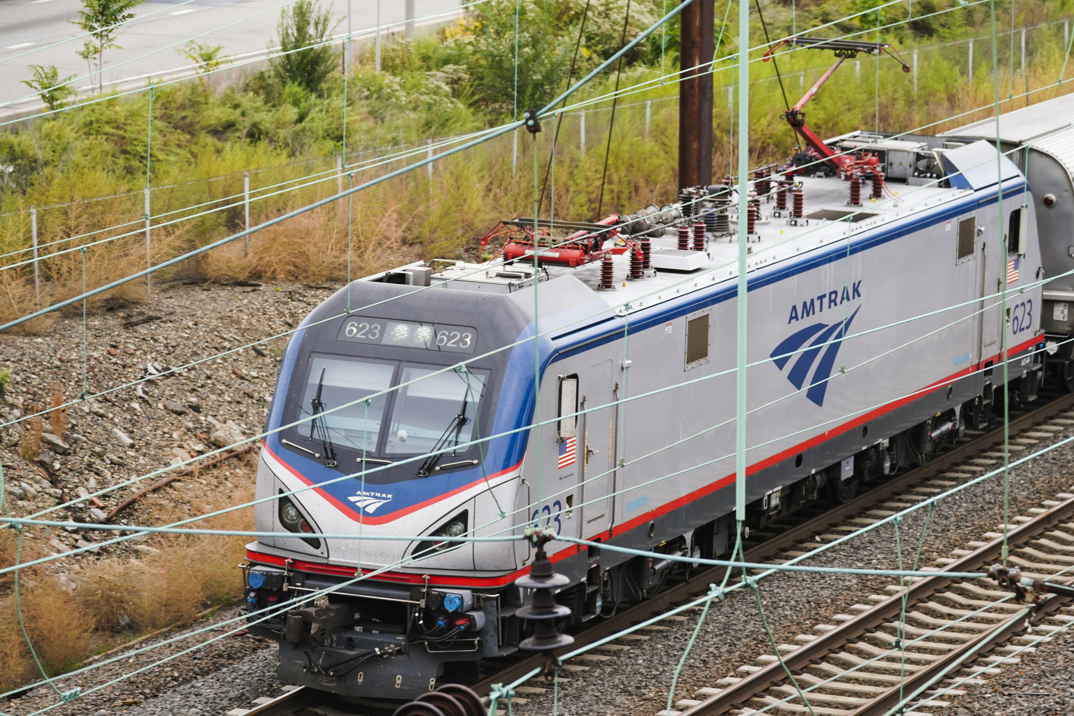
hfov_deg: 11.9
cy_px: 368
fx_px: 5131
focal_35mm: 172
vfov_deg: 8.0
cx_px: 572
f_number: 5.6
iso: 320
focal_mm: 160
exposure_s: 1/200
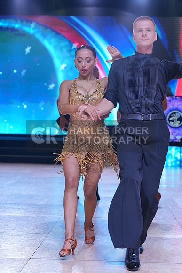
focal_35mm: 91
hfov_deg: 15.0
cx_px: 91
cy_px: 136
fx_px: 690
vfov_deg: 22.4
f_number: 5.6
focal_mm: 91
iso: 1600
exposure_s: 1/400
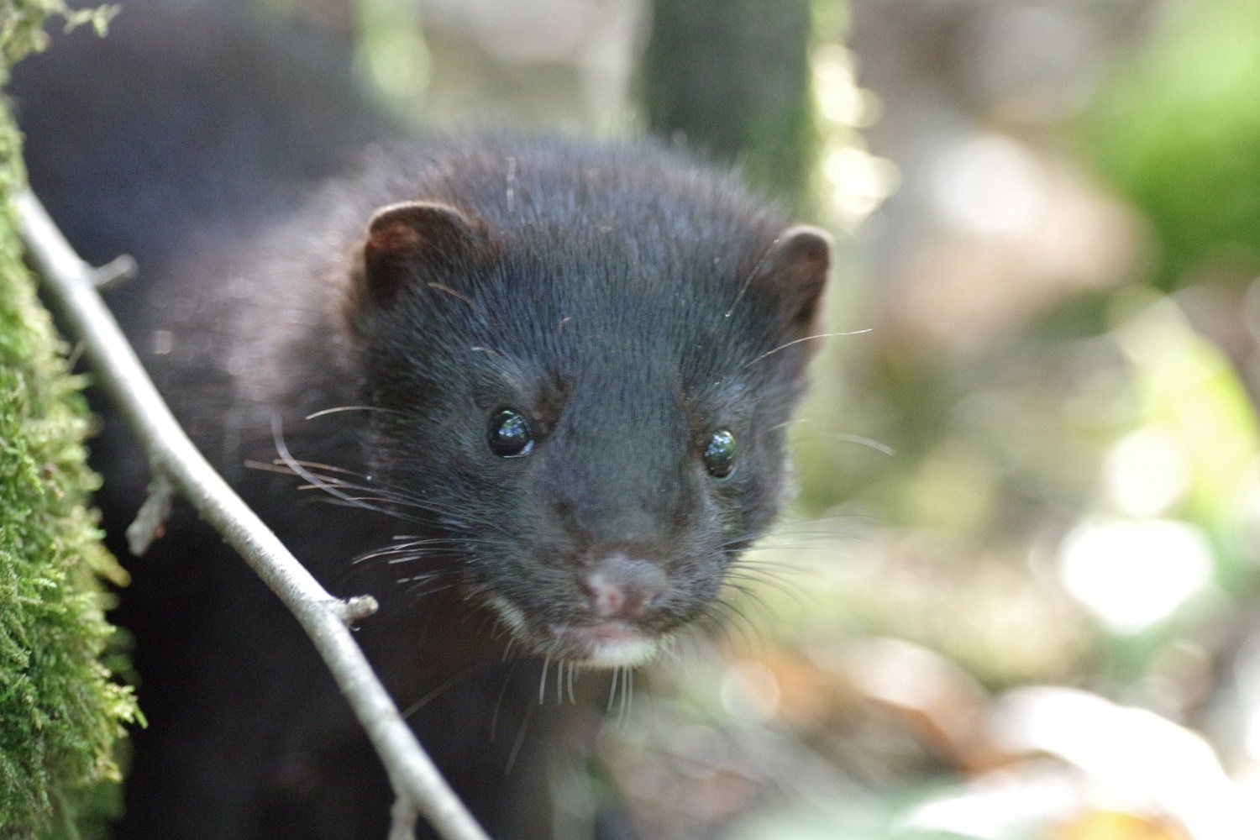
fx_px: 15749
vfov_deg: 3.1
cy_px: 420
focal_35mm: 450
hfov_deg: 4.6
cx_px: 630
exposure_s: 1/50
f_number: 4
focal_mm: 300
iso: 5000
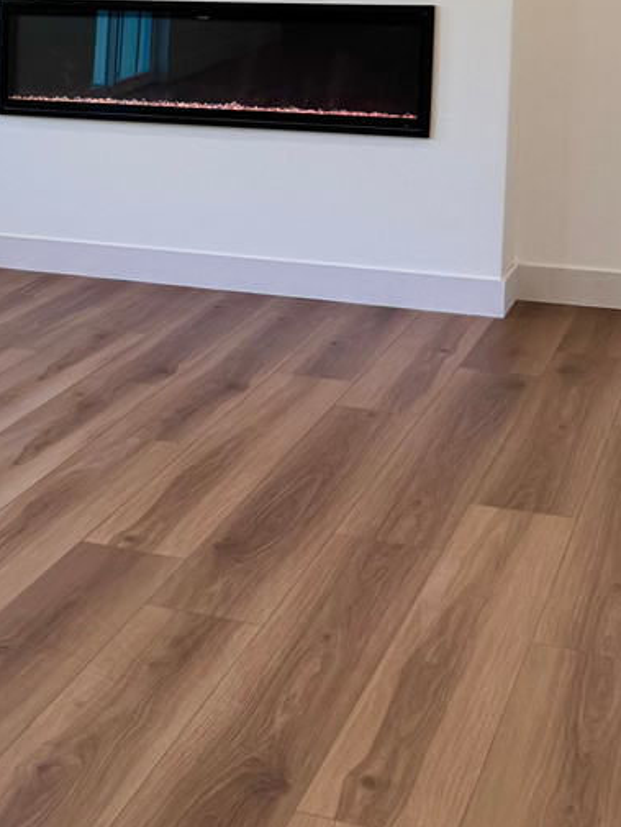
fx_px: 1745
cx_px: -320
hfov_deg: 17.9
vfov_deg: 25.9
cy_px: 98
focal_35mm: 73
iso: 64
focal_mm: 6.76
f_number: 1.78
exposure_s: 1/164
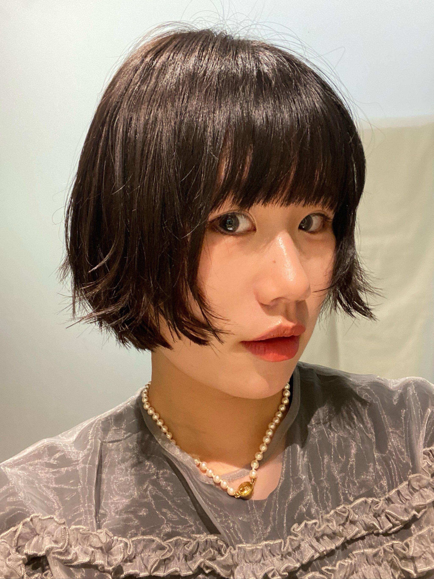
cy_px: 290
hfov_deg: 46.8
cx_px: 217
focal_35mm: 30
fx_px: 502
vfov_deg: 60.0
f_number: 2.2
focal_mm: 2.71
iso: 320
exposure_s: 1/50
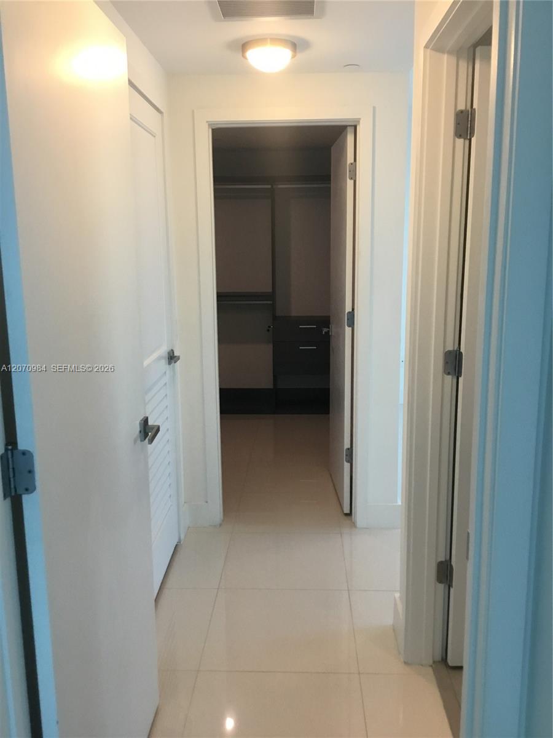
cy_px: 369
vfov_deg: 58.4
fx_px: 660
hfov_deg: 45.4
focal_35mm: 31
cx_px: 276
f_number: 2.4
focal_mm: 3.3
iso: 100
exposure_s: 1/30
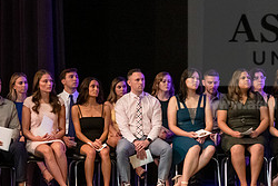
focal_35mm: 220
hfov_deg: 9.3
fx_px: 1700
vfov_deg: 6.3
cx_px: 155
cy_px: 128
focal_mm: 95
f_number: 2.8
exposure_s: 1/200
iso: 5000
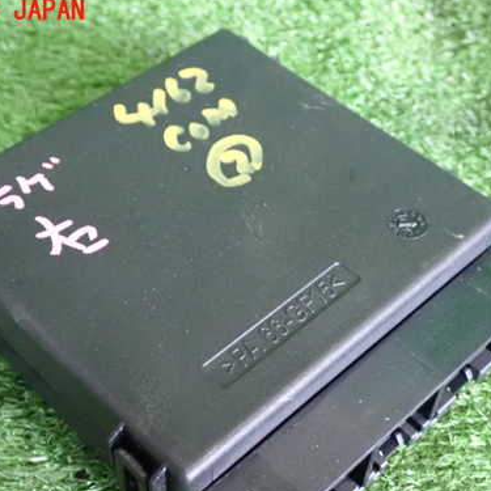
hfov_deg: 29.6
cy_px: 289
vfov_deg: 29.5
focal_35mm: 58
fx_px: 931
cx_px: 240
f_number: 2.8
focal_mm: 7.31
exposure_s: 1/50
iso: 1600
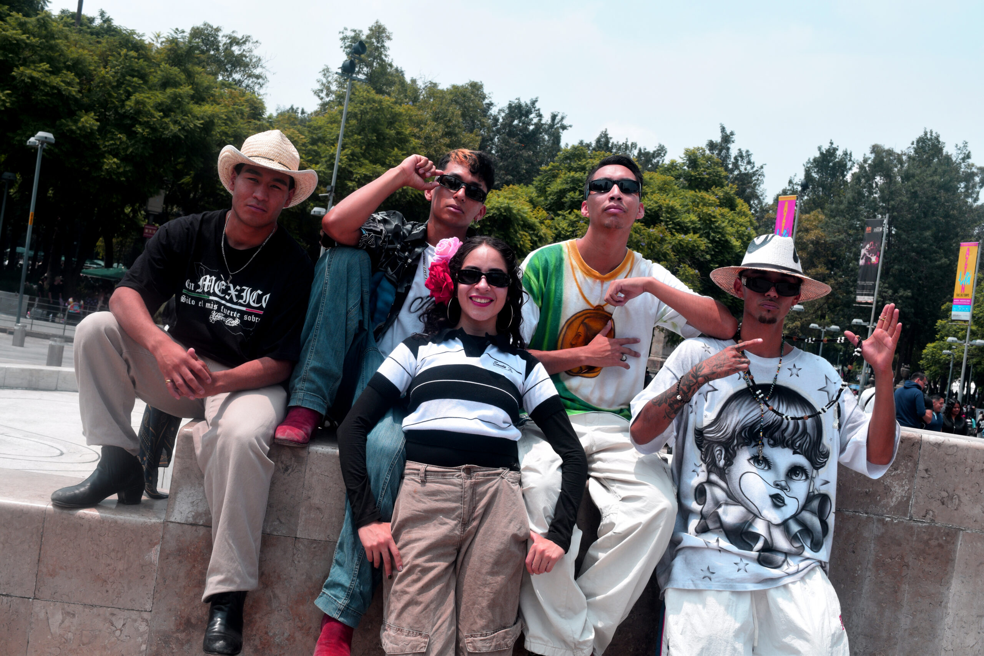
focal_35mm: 39
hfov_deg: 49.6
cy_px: 328
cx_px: 492
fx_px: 1066
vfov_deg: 34.2
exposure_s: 1/400
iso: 200
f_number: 10
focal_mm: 26
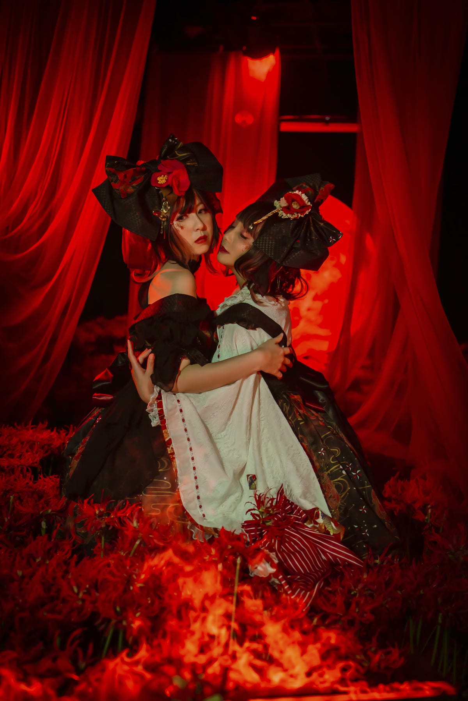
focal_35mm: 35
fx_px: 682
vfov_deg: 54.4
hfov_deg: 37.9
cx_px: 234
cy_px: 350
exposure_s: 1/200
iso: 400
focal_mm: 35
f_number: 2.2
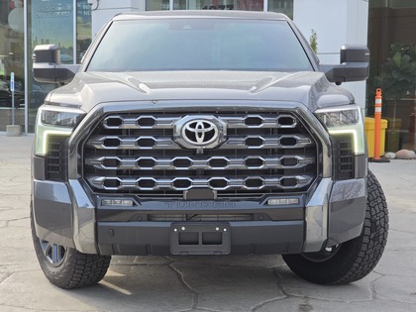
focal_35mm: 69
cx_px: 208
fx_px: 829
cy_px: 156
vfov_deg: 21.3
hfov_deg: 28.2
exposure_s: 1/229
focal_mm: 7
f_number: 2.4
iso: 25
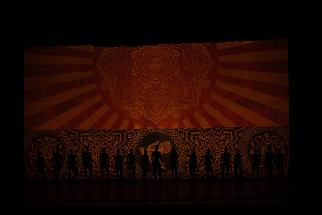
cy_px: 108
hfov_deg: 28.8
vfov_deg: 19.5
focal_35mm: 70
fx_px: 626
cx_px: 161
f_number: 5
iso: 3200
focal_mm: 70
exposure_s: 1/500
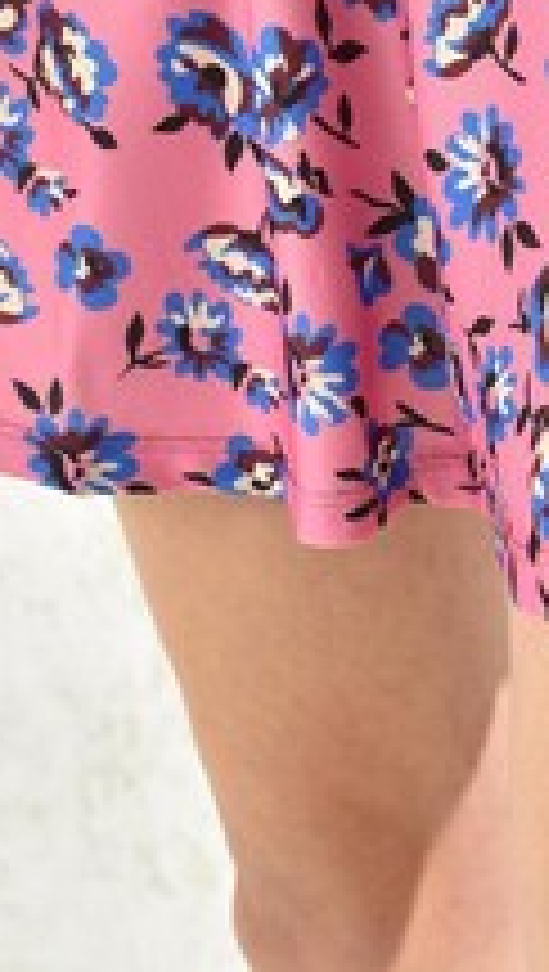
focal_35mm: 115
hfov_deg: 10.4
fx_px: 2967
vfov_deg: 18.4
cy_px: 140
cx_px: 639
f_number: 7.1
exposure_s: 1/160
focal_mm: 44
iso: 100
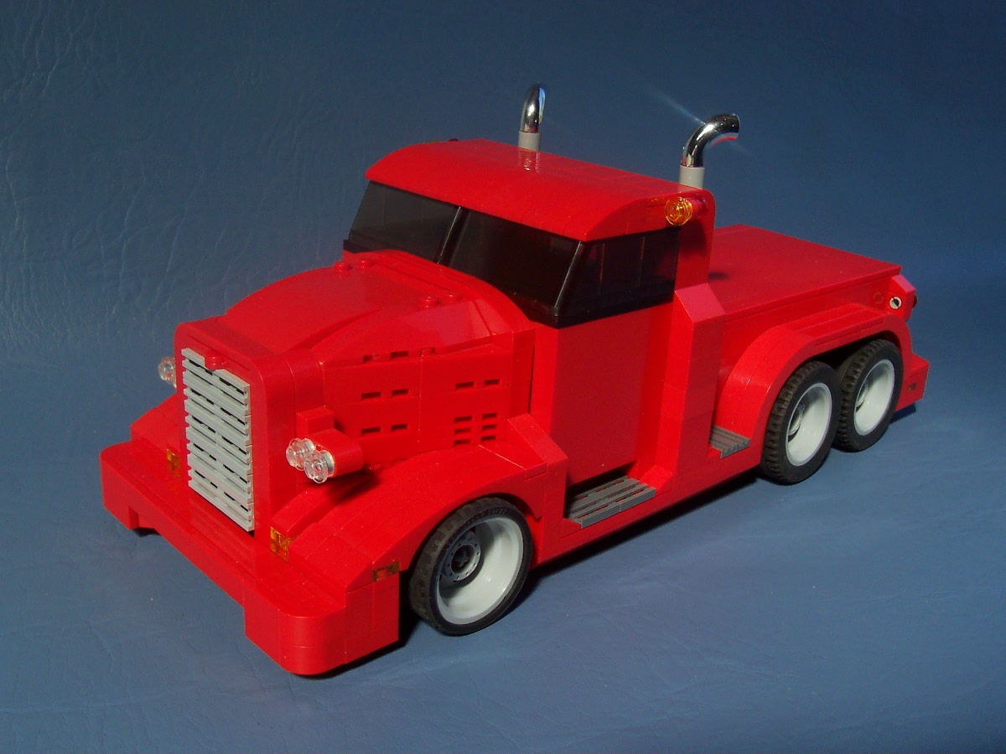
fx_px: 1075
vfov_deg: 38.7
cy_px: 377
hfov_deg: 50.1
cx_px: 503
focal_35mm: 37
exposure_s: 1/180
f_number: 5.6
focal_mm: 5.6
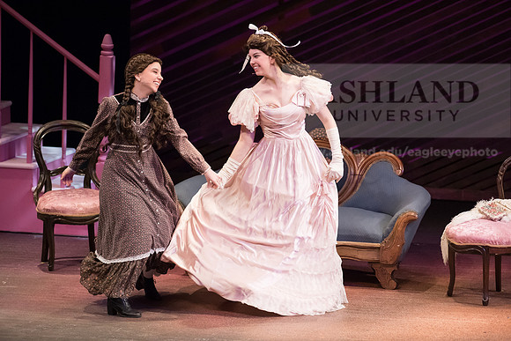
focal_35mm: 300
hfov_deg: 6.9
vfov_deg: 4.6
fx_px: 4259
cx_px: 256
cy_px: 170
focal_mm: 300
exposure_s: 1/400
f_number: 4
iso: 3200
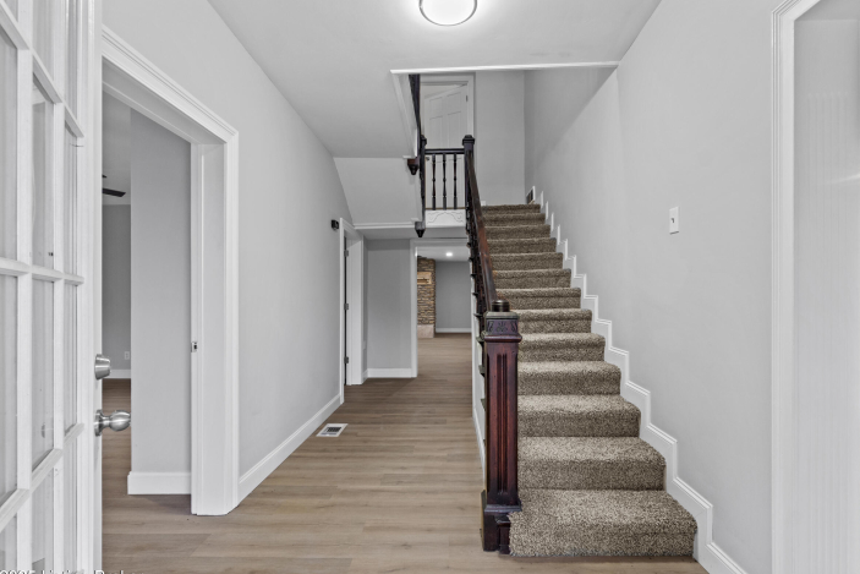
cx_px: 443
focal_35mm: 16
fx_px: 382
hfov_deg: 96.7
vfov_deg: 73.7
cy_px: 299
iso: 400
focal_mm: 10
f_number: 8
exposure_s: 1/2.5
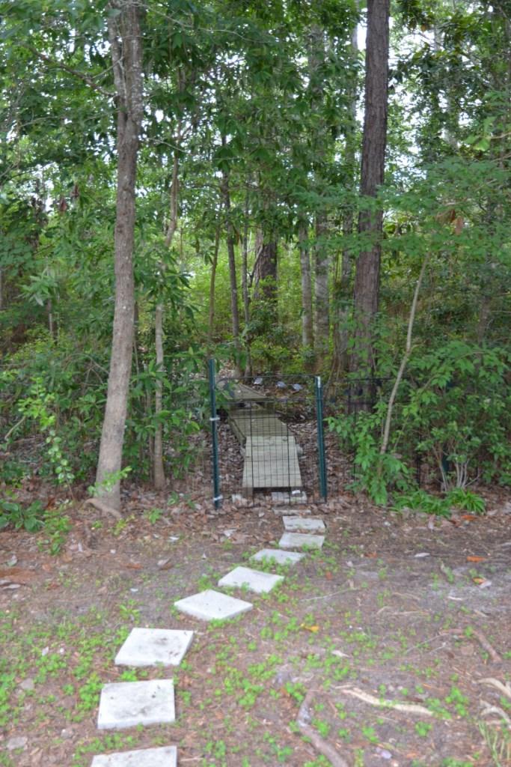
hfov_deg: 35.5
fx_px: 798
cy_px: 384
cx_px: 256
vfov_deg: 51.3
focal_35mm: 38
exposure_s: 1/80
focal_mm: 25
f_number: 4.2
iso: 400
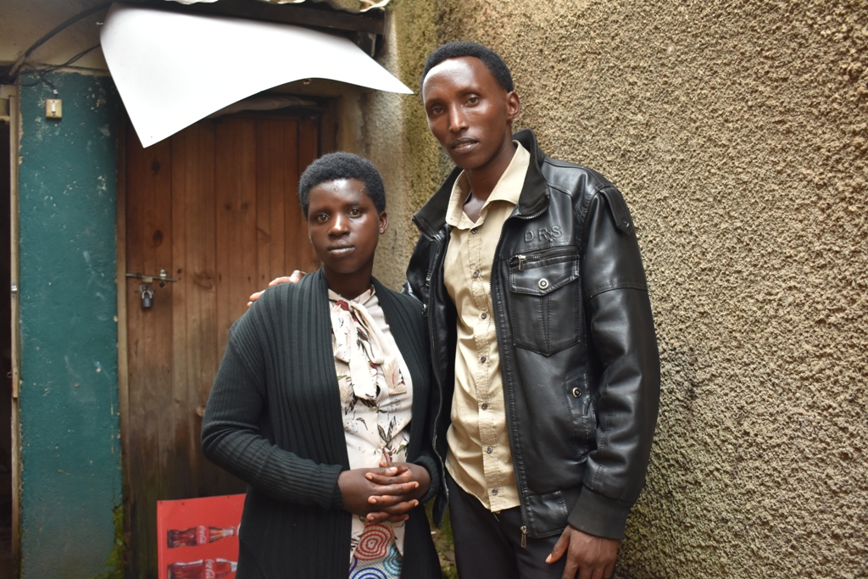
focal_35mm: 38
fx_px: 904
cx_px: 434
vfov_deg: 35.5
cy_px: 290
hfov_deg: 51.3
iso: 500
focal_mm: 25
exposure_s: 1/60
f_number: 4
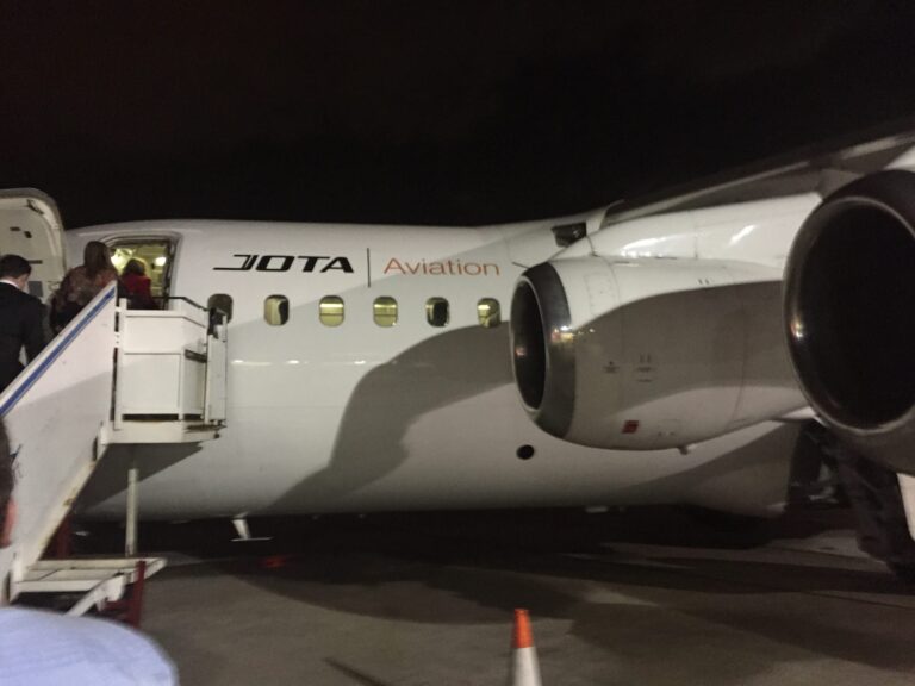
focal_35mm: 29
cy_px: 343
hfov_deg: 61.7
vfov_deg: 48.2
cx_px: 458
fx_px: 767
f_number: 2.2
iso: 250
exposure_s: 1/17
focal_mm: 4.15
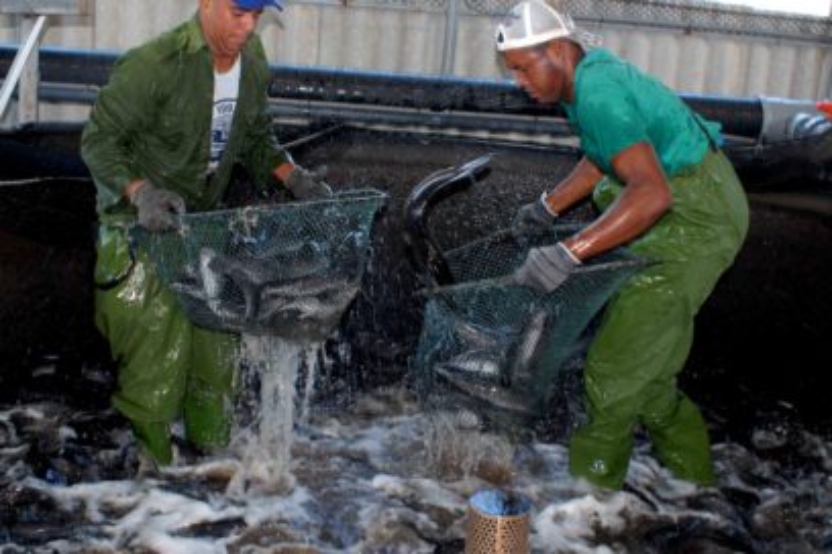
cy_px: 277
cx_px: 416
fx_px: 1075
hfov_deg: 42.3
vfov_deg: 28.9
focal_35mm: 46
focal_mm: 31
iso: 400
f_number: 4
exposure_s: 1/60
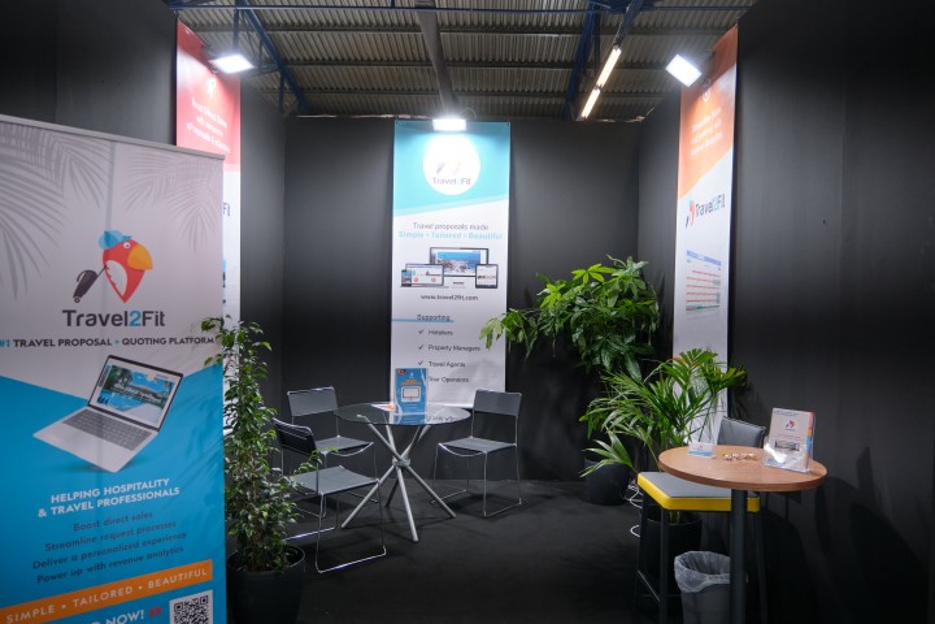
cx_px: 468
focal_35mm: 26
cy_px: 312
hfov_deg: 69.4
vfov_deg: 49.6
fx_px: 675
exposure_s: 1/200
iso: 800
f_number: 2.8
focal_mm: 17
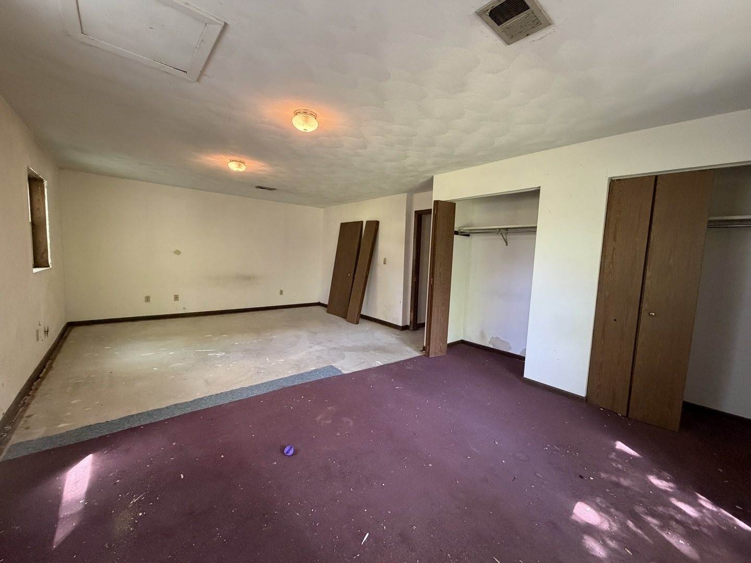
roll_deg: -2.5
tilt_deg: -4.6
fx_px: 304
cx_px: 376
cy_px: 282
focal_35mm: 14
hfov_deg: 102.1
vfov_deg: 85.7
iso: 500
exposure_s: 1/60
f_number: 2.2
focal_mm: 2.22
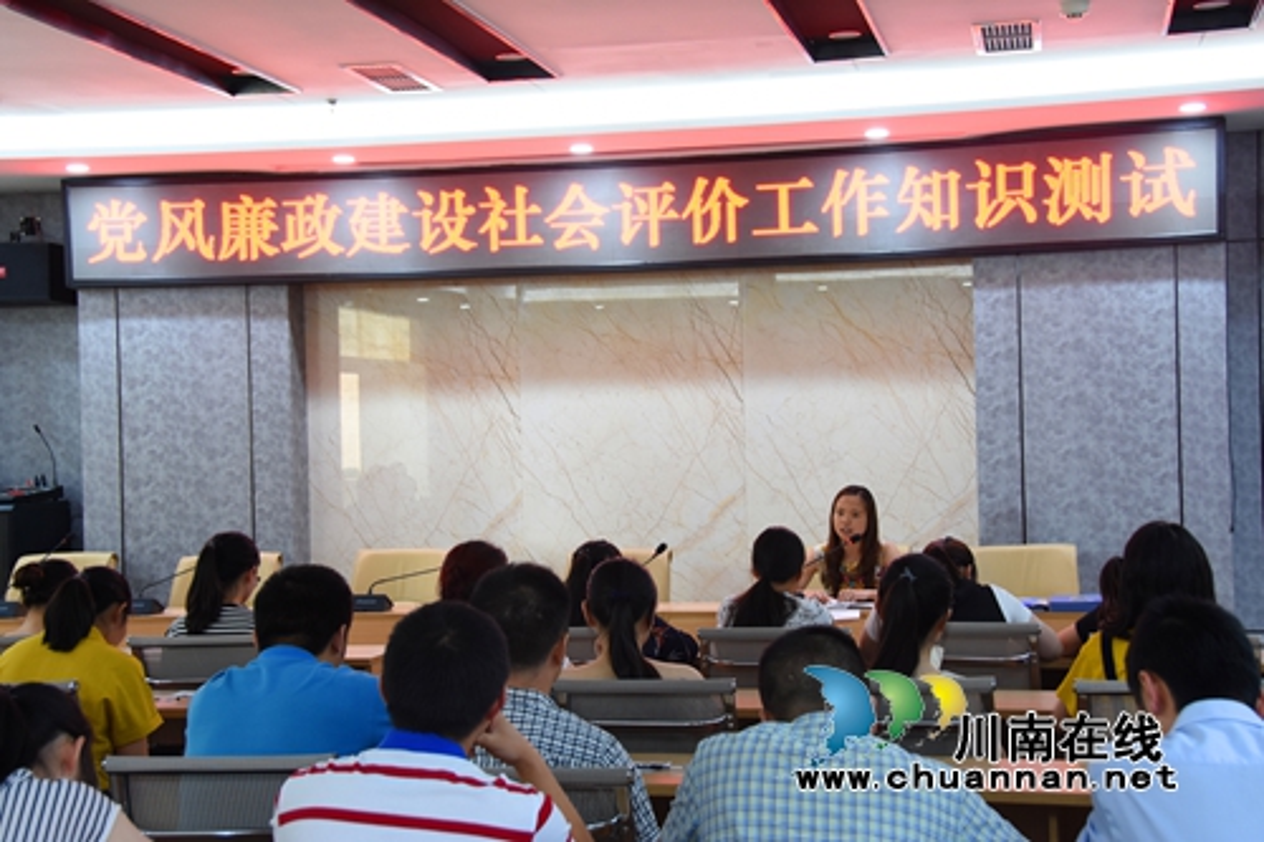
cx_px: 632
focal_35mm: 57
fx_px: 2001
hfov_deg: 35.1
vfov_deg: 23.8
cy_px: 421
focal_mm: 38
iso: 640
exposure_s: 1/20
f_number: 6.3
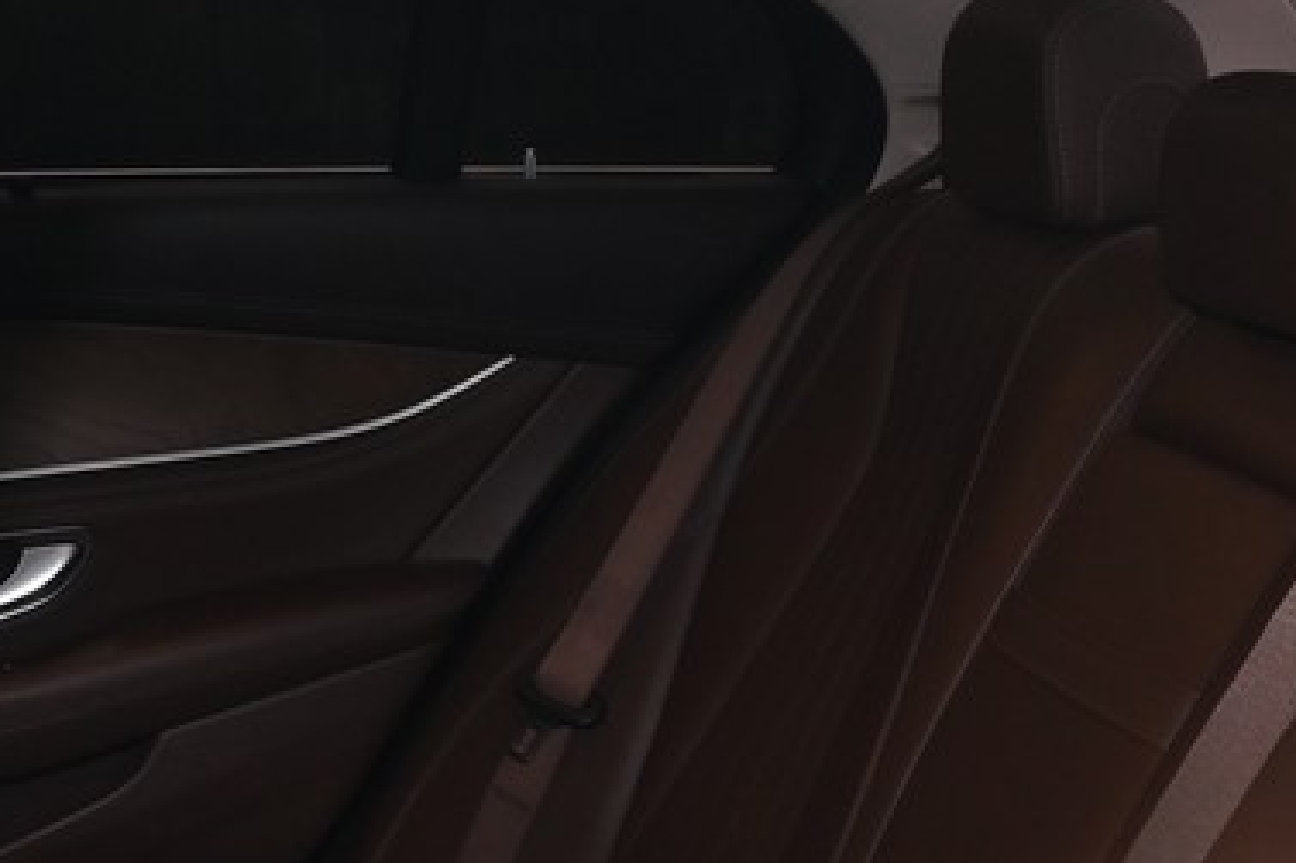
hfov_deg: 28.8
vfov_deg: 18.0
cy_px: 1164
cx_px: 777
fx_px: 2519
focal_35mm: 70
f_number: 6.7
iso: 400
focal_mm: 16
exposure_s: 1/30
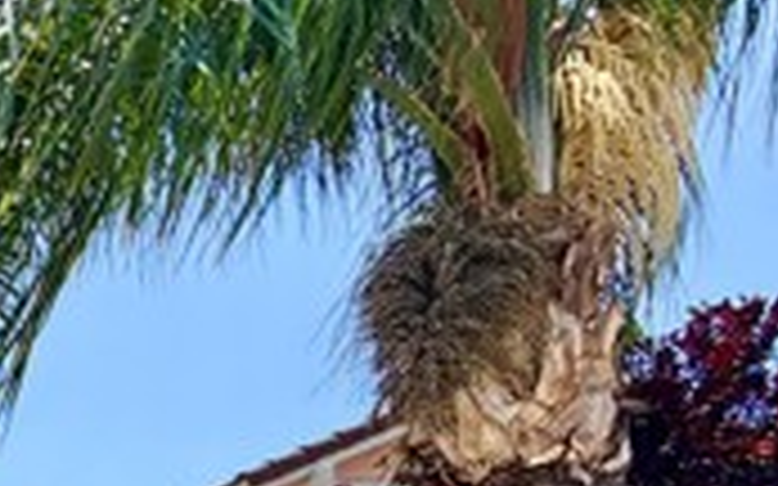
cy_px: 788
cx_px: -625
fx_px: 1166
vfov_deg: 19.5
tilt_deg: +7.9
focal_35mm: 55
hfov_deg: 22.1
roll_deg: +0.3
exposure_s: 1/789
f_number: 2.2
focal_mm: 2.22
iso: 20
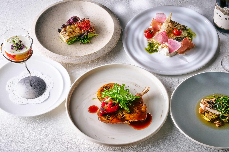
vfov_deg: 12.9
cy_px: 74
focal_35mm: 106
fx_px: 674
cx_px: 124
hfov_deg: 19.3
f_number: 9
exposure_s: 1/200
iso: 200
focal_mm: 65
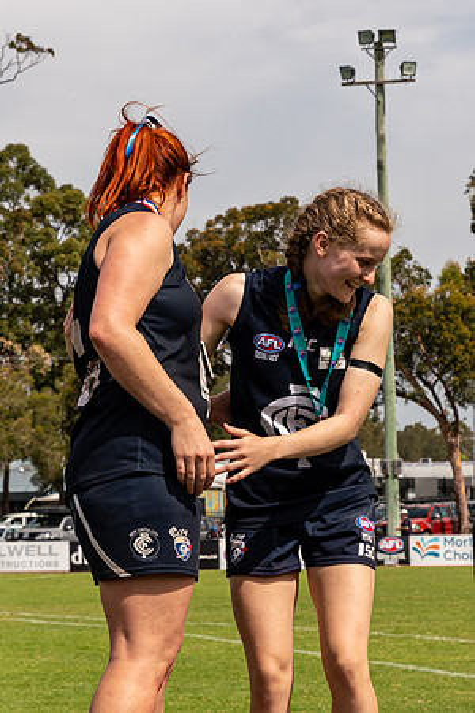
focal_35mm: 143
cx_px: 340
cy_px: 309
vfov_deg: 14.4
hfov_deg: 9.6
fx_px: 2829
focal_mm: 56
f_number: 8
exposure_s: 1/800
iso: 200
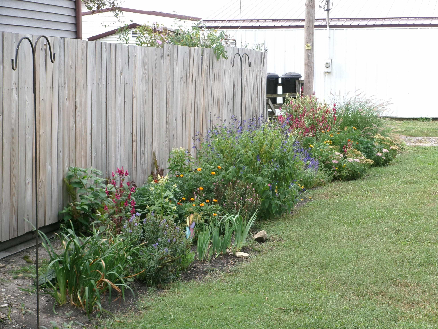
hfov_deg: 25.0
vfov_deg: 18.9
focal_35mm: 78
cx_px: 219
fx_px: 987
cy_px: 164
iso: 100
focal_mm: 14
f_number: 5.4
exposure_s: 1/56
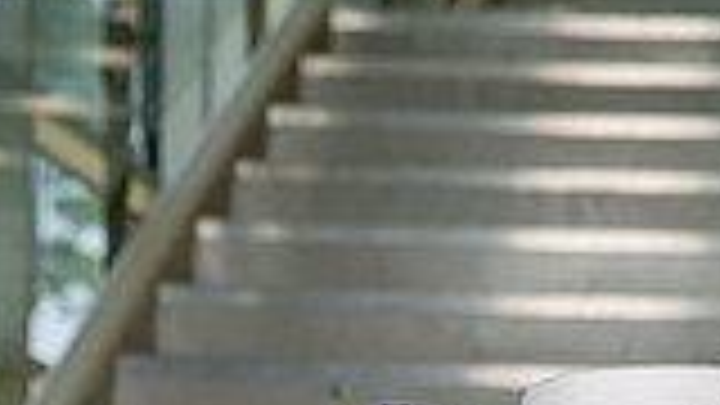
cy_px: 950
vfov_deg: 7.7
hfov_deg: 14.5
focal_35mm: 147
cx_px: 634
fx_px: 2806
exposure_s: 1/250
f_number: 5.6
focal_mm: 50
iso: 400
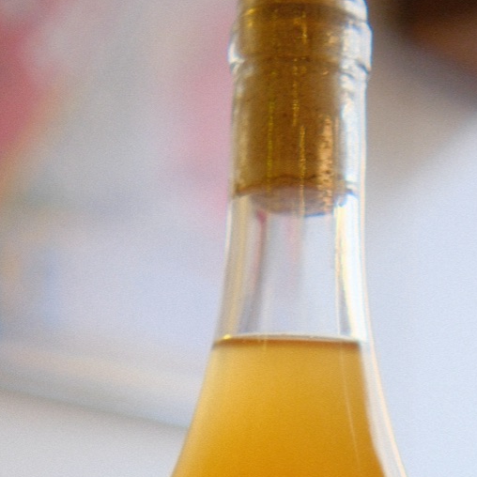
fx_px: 1824
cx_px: 378
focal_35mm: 117
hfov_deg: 14.8
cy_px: 765
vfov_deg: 13.8
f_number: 1.4
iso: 640
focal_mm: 23
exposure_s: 1/34
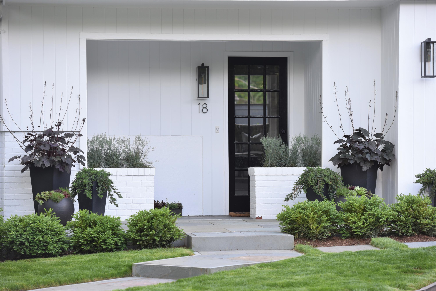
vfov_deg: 10.6
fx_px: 1575
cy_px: 146
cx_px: 218
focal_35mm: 130
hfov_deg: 15.8
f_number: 4.5
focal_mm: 130
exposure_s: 1/80
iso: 400
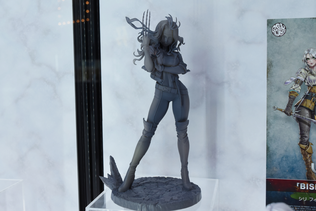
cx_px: 158
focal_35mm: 46
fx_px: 408
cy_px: 106
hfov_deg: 42.3
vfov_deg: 28.9
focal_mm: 31
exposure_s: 1/320
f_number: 8
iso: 640
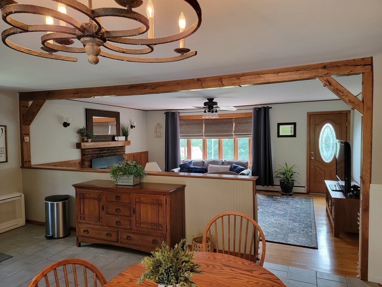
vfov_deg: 56.8
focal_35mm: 24
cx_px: 191
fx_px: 265
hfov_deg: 71.6
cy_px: 144
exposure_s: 1/60
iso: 200
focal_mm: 6.7
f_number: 1.8
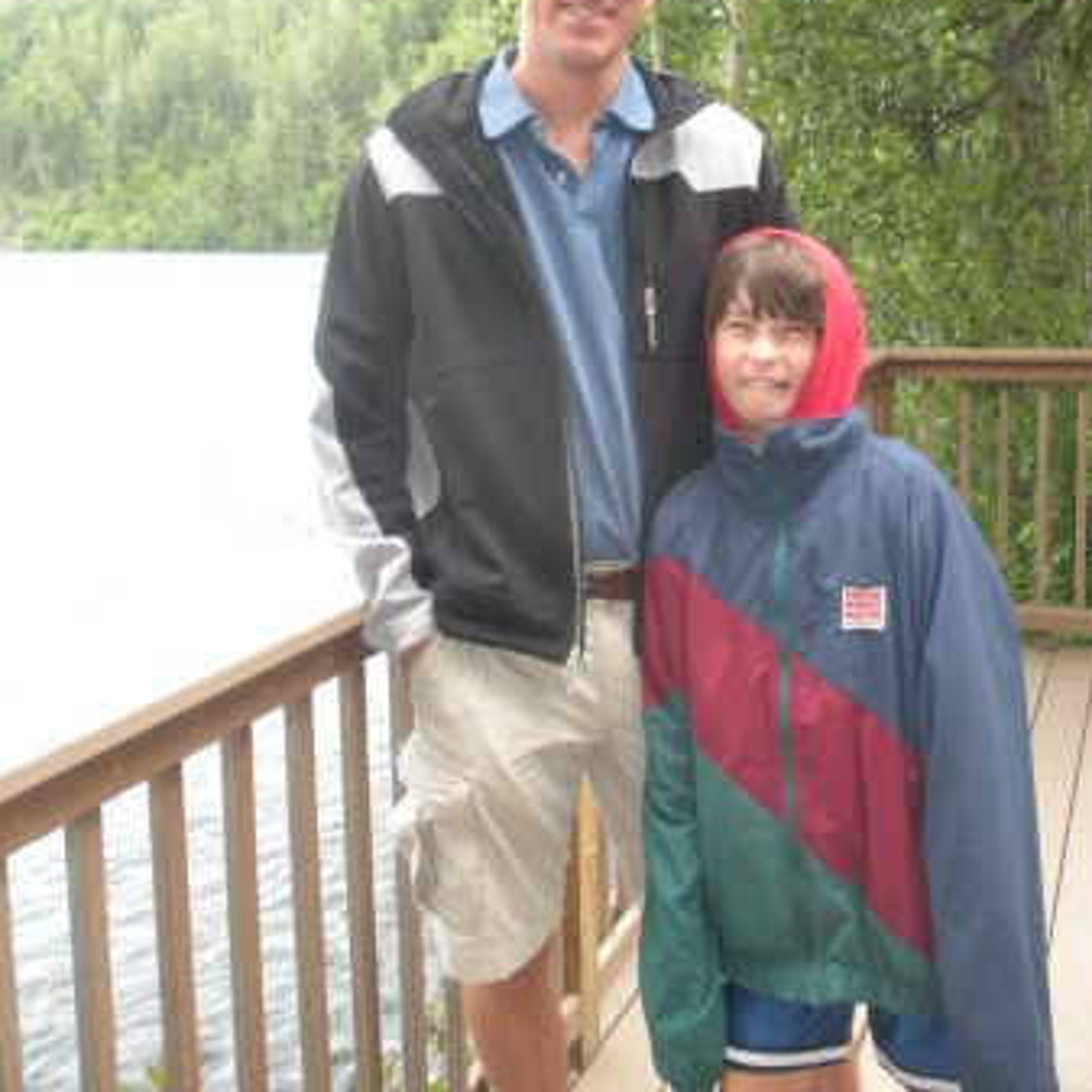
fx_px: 1535
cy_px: 457
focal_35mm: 43
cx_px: 551
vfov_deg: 39.1
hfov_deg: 39.2
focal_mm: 6.3
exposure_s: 1/44.1
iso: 95
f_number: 3.5
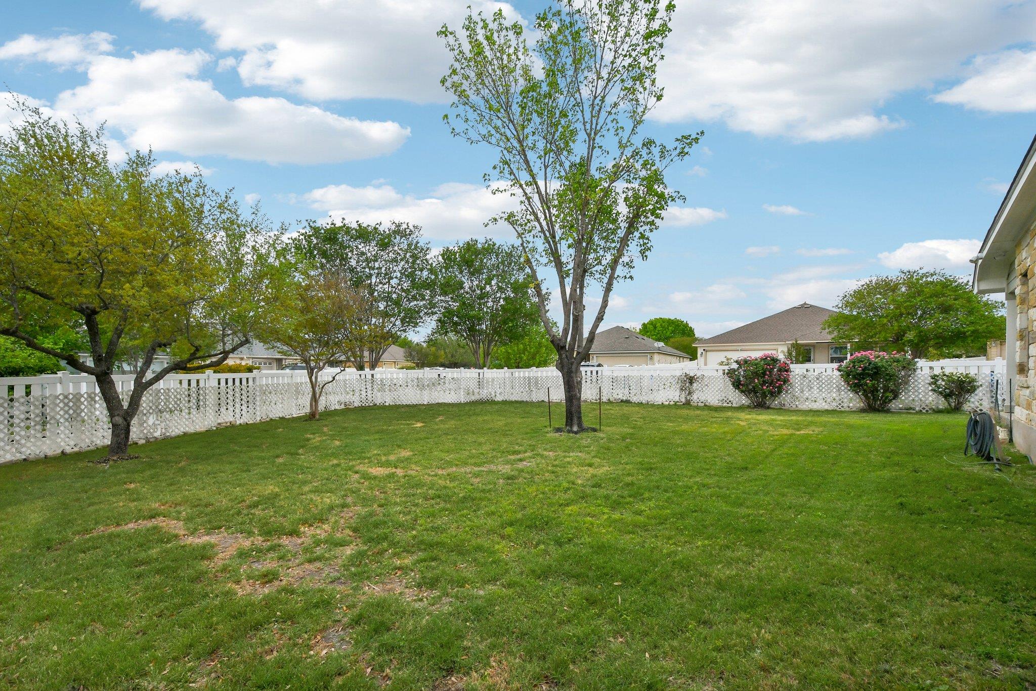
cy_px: 346
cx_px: 518
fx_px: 432
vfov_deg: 77.3
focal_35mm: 15
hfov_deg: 100.4
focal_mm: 10
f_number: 8
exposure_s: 1/250
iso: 400
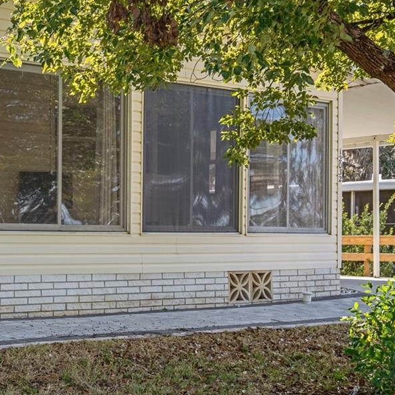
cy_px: 231
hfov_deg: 23.1
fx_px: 942
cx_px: 44
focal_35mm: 73
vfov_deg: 23.6
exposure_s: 1/30
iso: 320
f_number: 8
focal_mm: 32
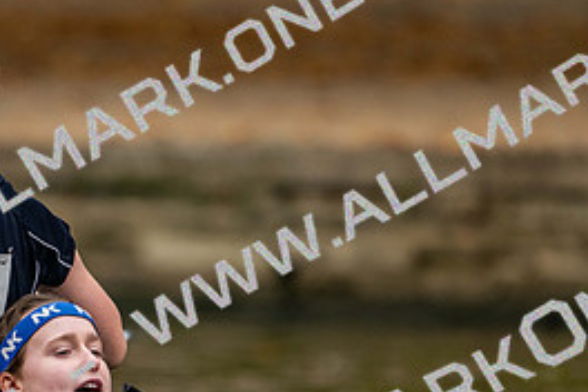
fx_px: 14372
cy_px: 382
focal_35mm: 880
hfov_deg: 2.3
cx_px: -31
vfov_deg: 1.6
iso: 1800
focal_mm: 400
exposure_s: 1/2500
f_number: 4.5
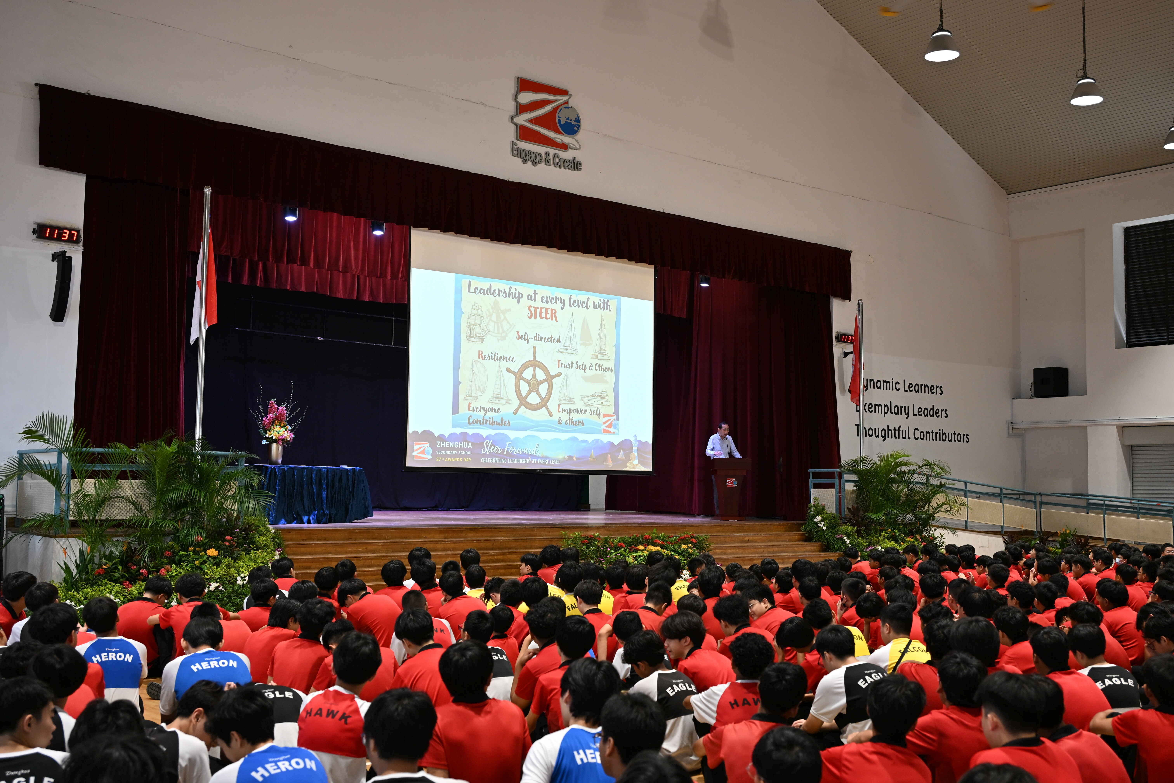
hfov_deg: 51.9
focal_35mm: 37
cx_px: 587
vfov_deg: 35.9
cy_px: 392
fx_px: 1207
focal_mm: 37
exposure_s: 1/125
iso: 800
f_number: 4
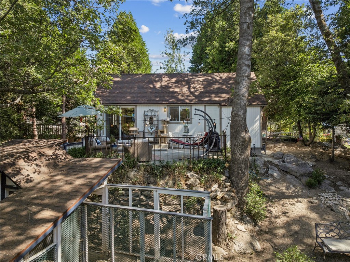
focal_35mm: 24
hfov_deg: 71.6
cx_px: 175
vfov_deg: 56.7
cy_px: 131
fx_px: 242
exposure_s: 1/40
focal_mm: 12.3
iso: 100
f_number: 2.8
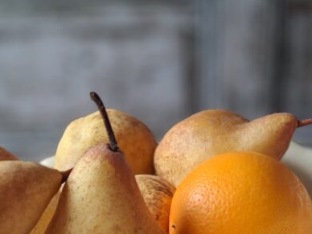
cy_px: 233
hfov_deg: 29.3
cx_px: 179
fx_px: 595
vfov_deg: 21.5
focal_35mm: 66
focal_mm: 4.65
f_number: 1.8
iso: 100
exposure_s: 1/50
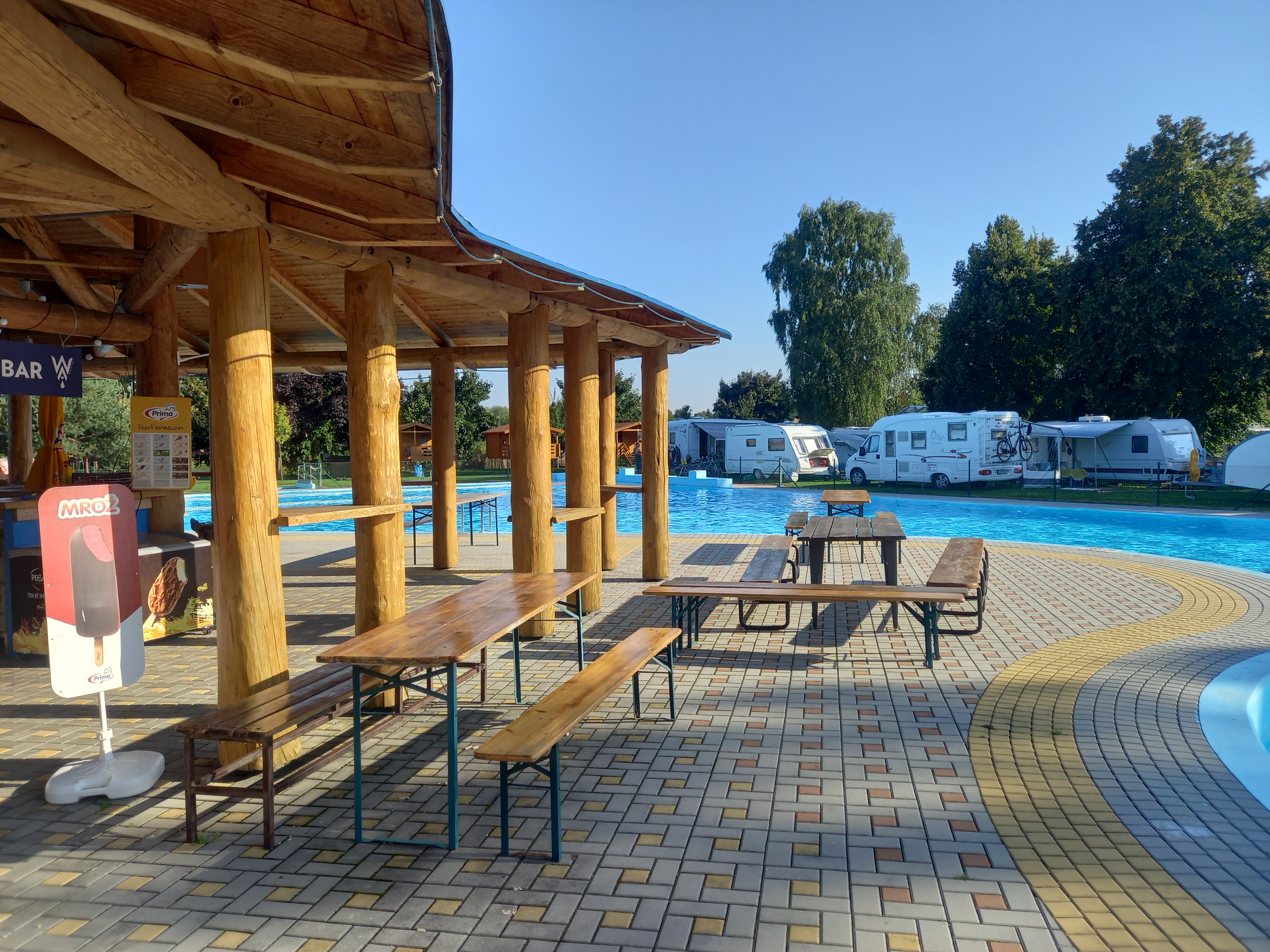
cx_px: 635
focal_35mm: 25
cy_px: 476
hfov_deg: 69.4
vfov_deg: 54.9
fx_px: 917
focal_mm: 4.6
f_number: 2
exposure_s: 1/350
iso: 25
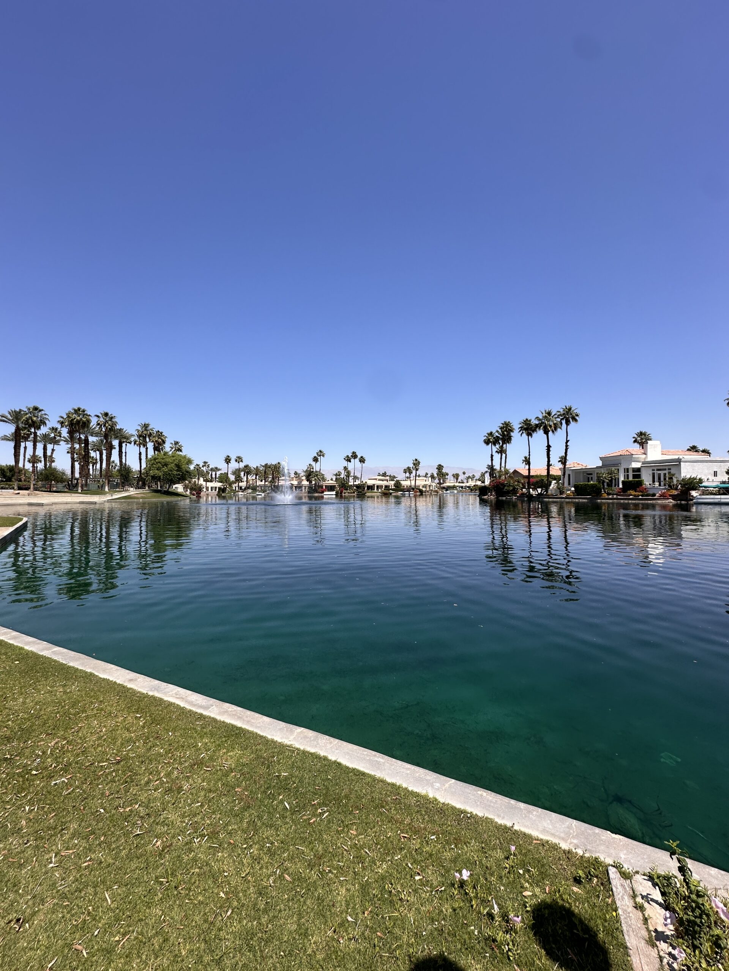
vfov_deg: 102.1
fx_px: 393
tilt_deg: +0.7
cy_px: 486
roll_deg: +0.2
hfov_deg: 85.7
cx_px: 364
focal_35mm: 14
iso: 50
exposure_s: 1/2398
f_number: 2.2
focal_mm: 2.22
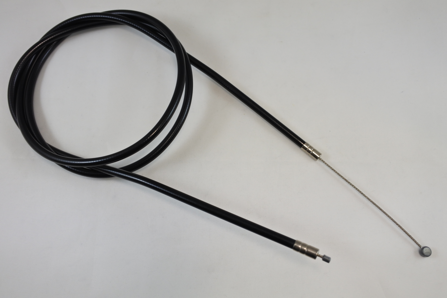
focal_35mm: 36
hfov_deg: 53.1
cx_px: 224
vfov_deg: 36.9
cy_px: 149
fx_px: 447
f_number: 4
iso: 360
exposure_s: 1/250
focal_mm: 13.4
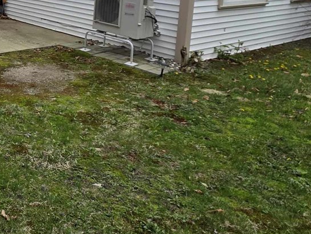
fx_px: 342
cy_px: -3
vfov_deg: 34.2
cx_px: -36
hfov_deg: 39.4
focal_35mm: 38
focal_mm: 2.2
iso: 40
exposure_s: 1/1529
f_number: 1.9
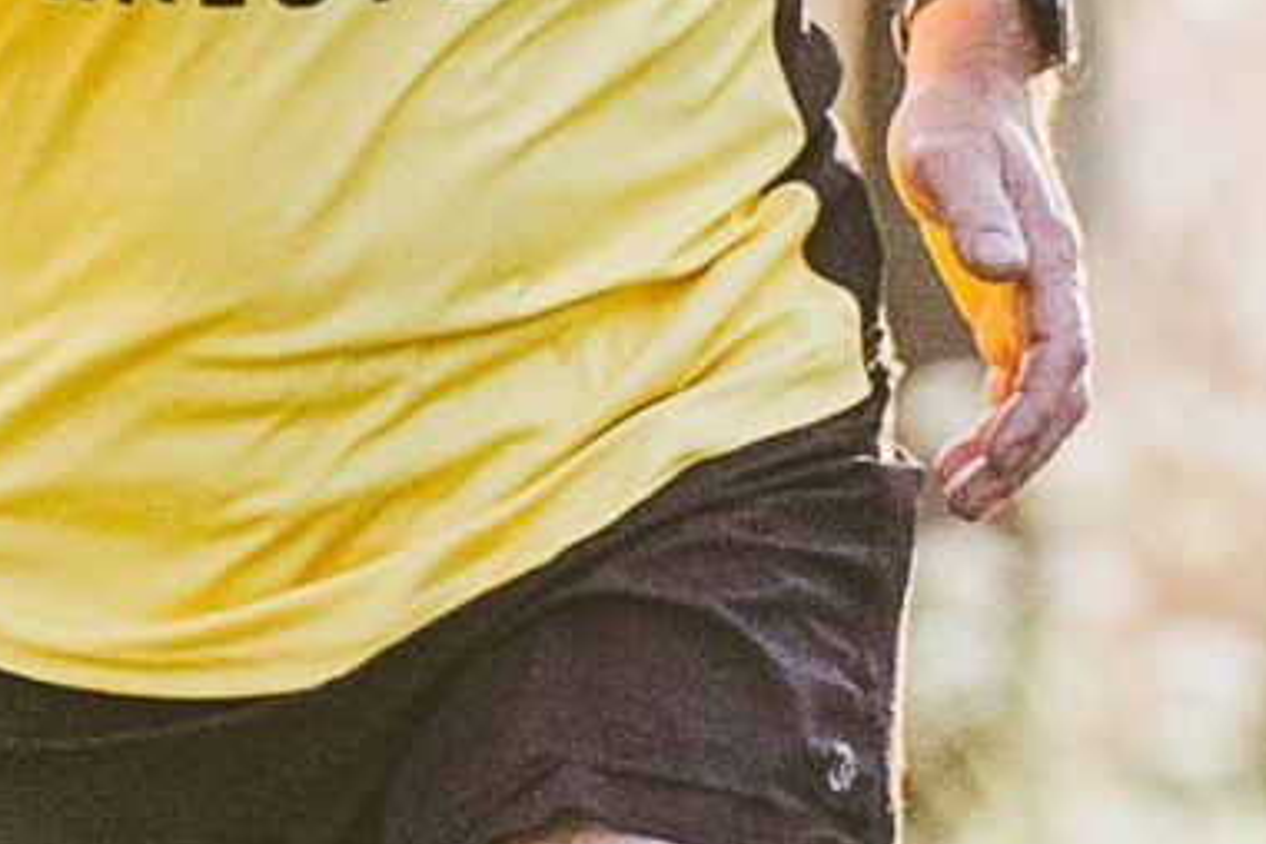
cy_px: 969
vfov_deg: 0.7
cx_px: -1316
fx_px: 70855
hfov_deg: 1.0
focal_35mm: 2015
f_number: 3.5
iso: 500
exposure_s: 1/2000
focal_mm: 200
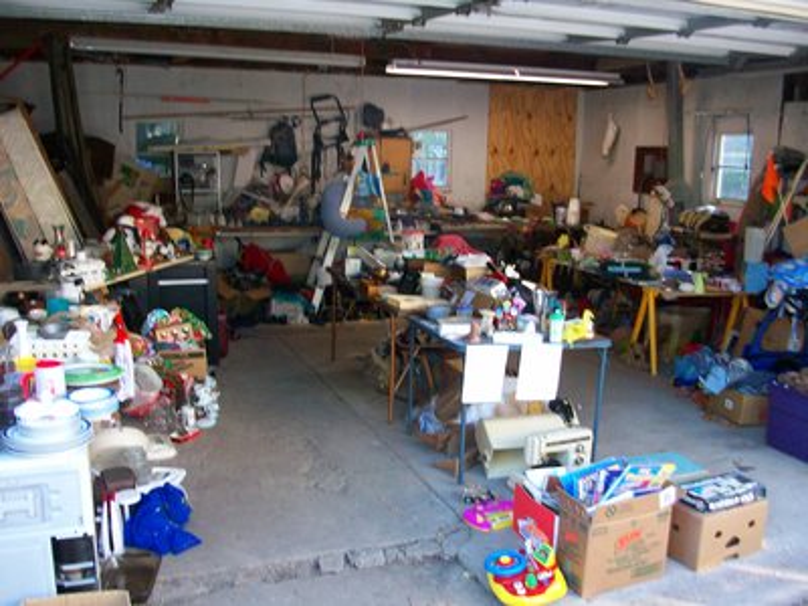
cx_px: 404
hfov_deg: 54.0
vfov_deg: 41.8
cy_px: 303
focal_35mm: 34
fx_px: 794
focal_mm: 5.7
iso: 160
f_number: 2.8
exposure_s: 1/60
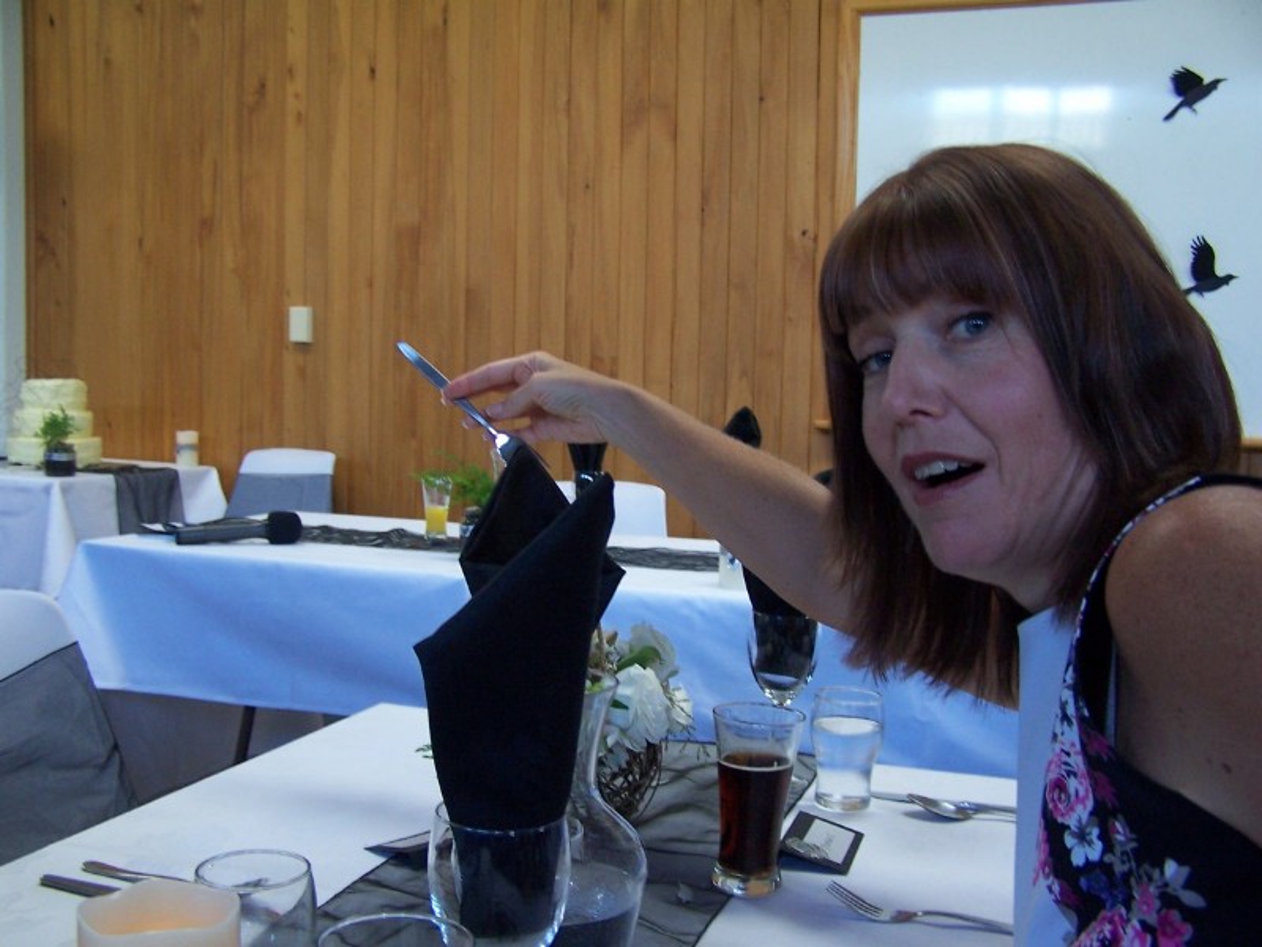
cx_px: 631
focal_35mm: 38
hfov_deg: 49.0
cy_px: 474
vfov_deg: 37.7
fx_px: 1385
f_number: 2.8
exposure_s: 1/30
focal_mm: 6.3
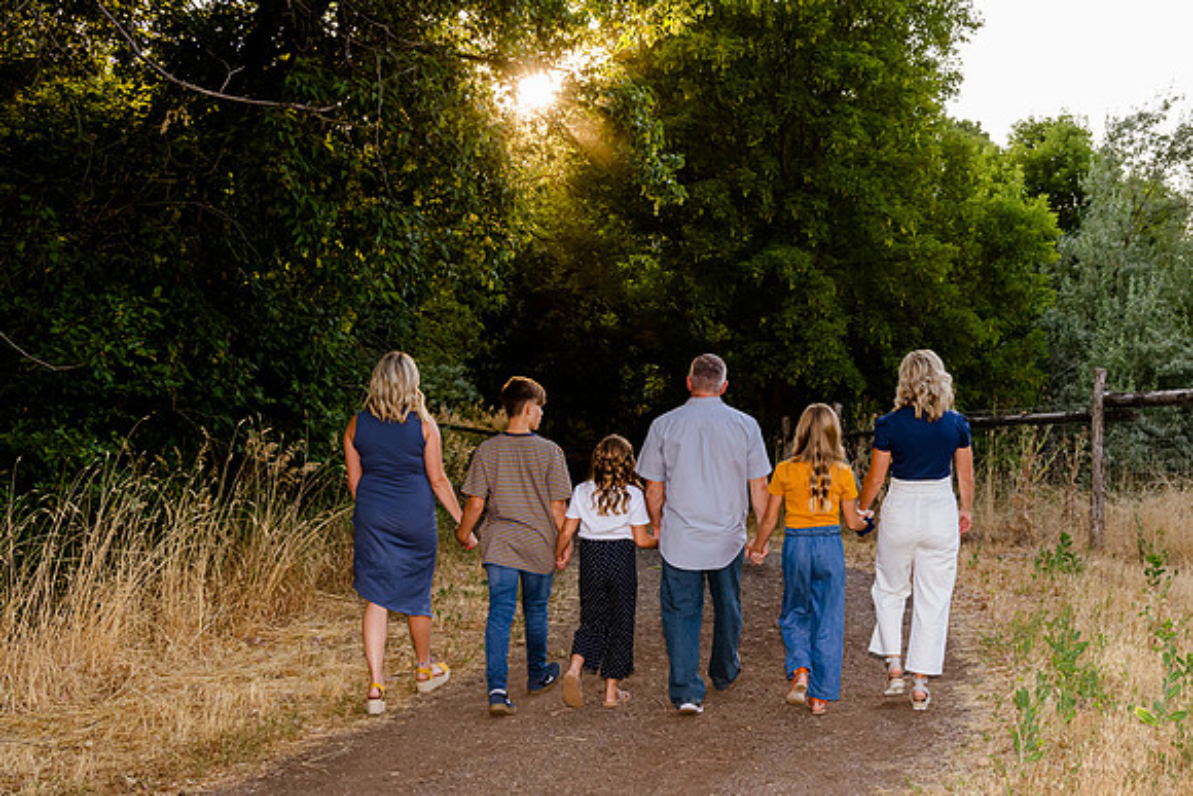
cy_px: 464
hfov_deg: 48.2
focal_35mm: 40
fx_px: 1327
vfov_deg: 33.3
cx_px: 696
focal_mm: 32
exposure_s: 1/250
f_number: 7.1
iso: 1000
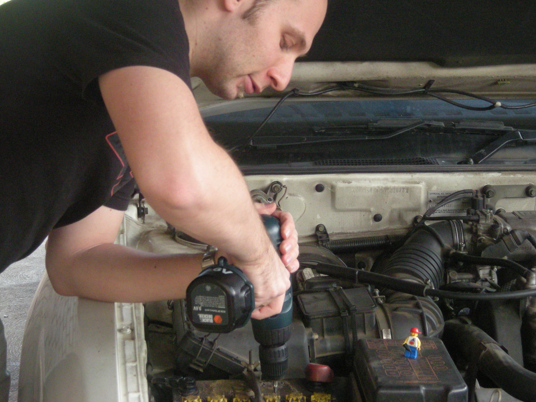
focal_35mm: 88
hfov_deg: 22.3
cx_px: 254
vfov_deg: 16.8
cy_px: 171
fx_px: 1363
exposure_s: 1/52.5
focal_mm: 12.3
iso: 346
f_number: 3.9
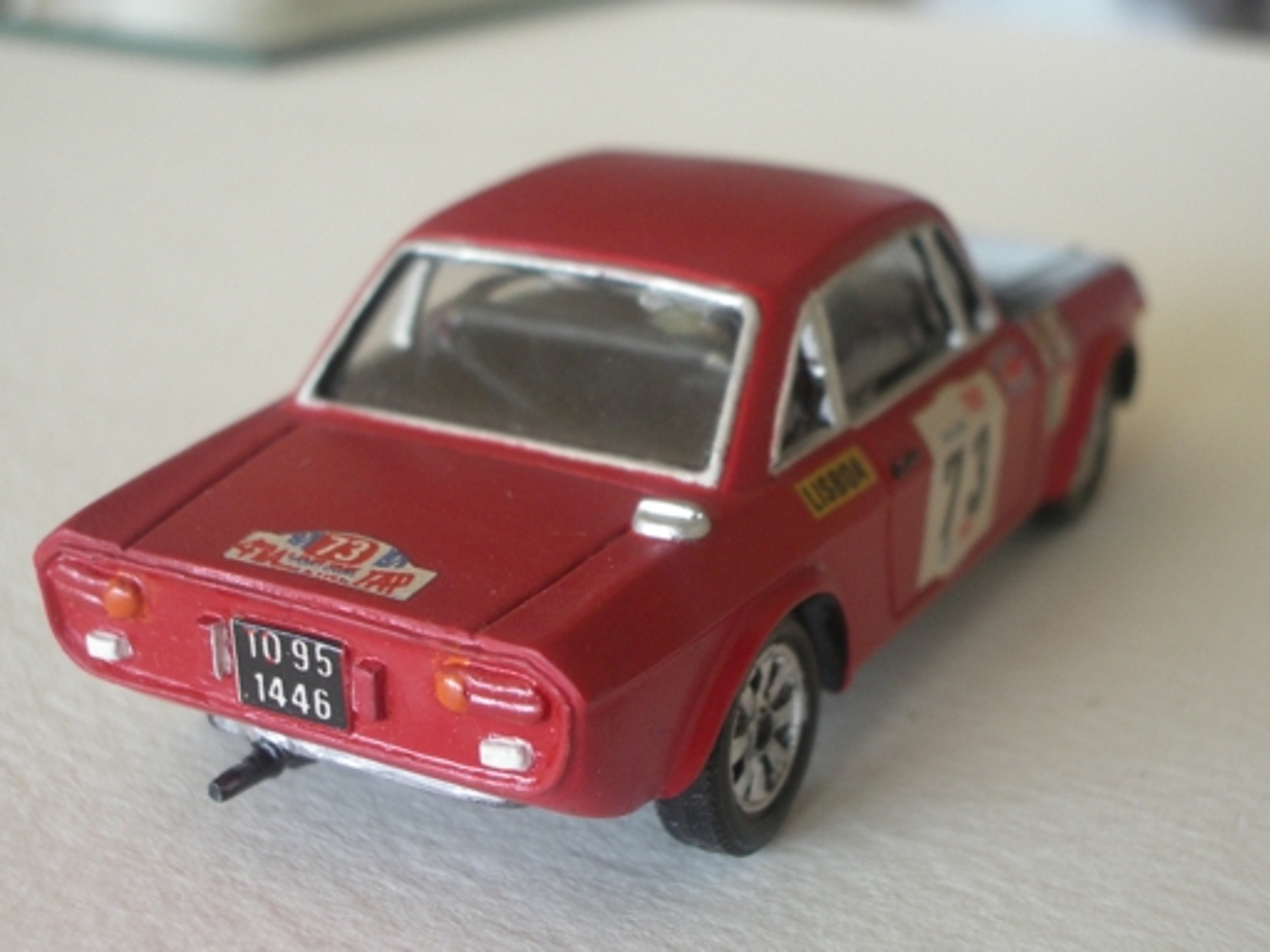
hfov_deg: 31.2
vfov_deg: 23.7
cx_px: 635
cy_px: 476
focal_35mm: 62
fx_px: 2275
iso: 160
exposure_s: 1/60
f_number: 3.5
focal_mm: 10.2
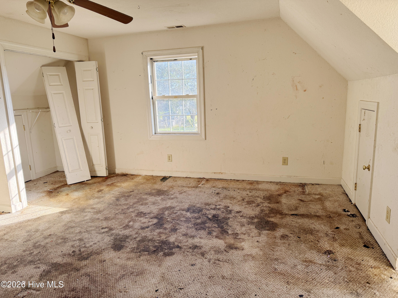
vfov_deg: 56.8
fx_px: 276
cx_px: 199
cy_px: 149
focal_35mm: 24
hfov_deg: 71.6
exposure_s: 1/348
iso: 100
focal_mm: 6.76
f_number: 1.78
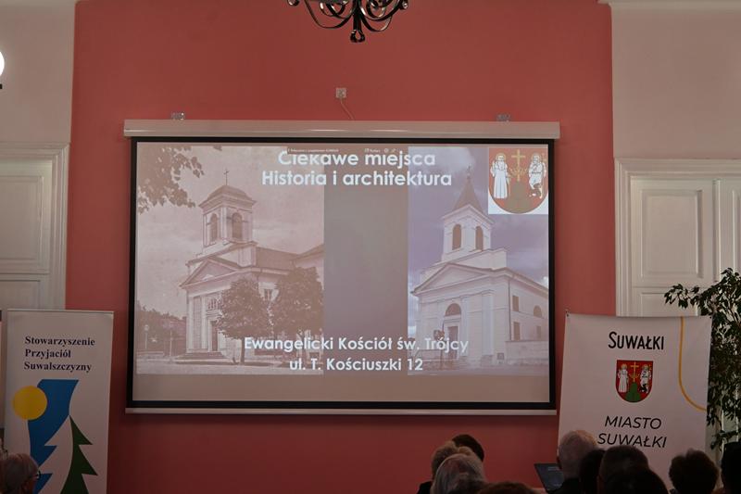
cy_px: 247
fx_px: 1543
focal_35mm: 75
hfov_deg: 27.0
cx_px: 370
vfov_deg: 18.2
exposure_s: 1/125
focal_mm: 50
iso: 1000
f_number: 6.3
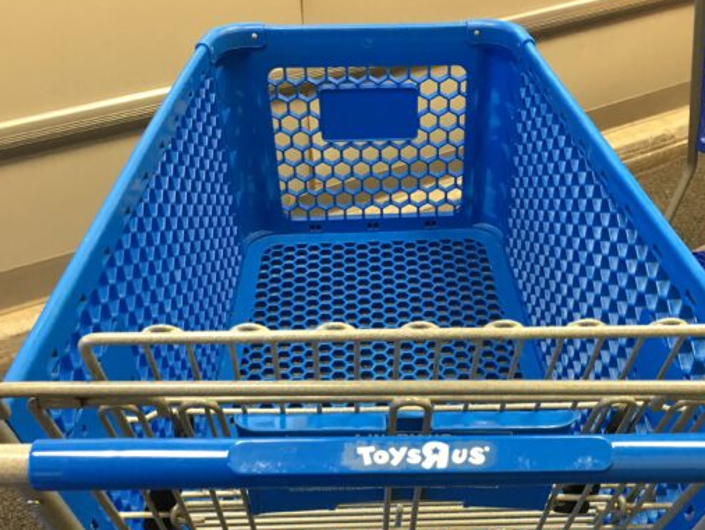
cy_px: 392
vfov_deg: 32.3
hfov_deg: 42.8
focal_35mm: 44
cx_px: 408
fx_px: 897
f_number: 2.2
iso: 80
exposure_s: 1/10
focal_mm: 4.15
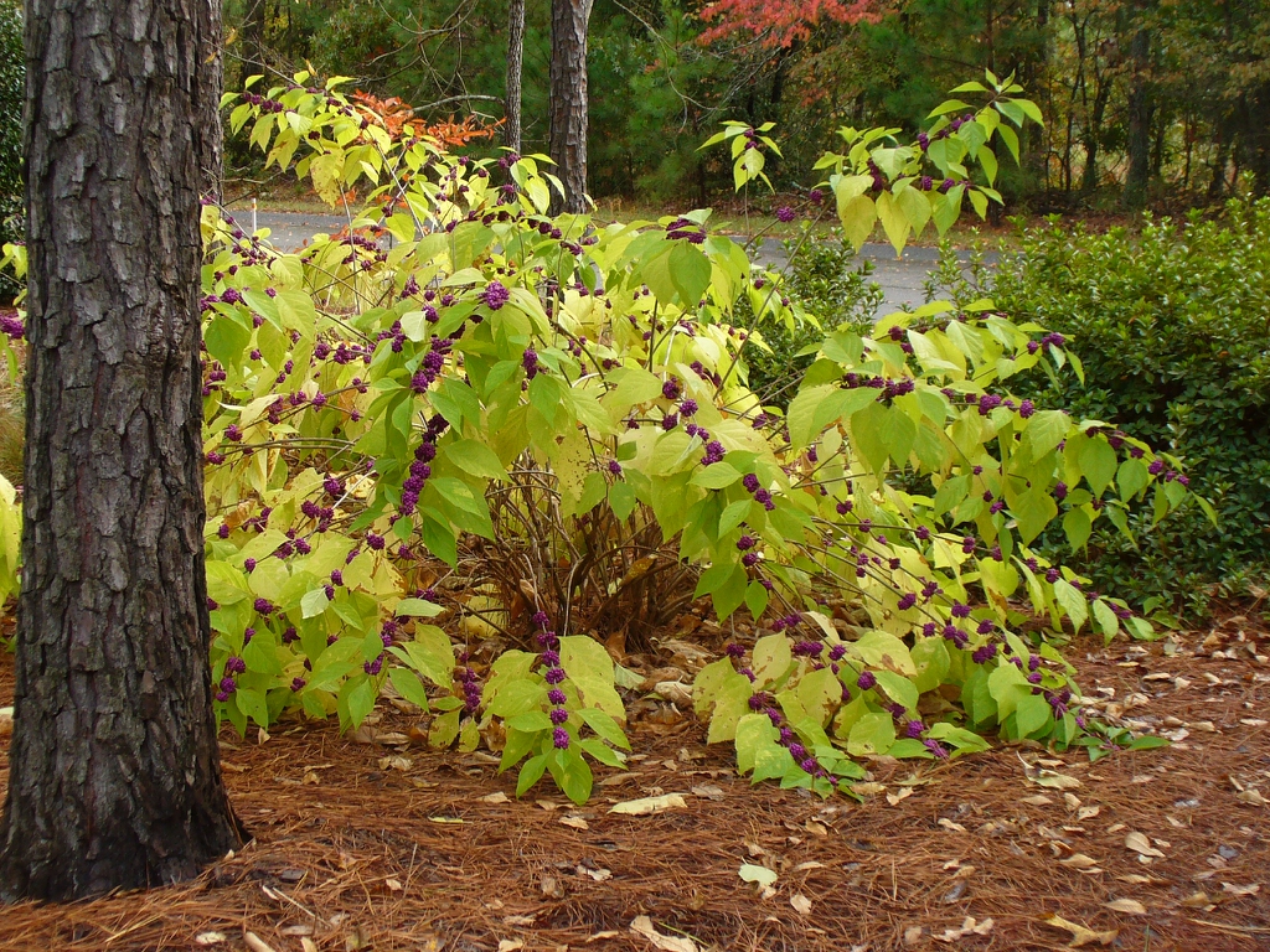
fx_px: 2091
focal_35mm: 57
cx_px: 635
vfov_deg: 25.7
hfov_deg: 33.8
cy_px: 476
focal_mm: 7
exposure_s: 1/100
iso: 80
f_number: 2.9
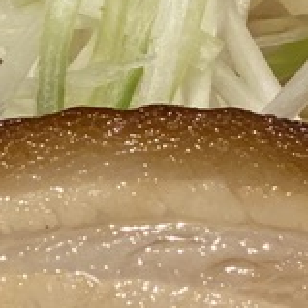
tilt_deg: -35.4
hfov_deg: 5.9
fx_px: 2980
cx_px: 153
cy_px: 223
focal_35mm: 296
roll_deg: +0.6
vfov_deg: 5.9
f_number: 2
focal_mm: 6
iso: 160
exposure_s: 1/100
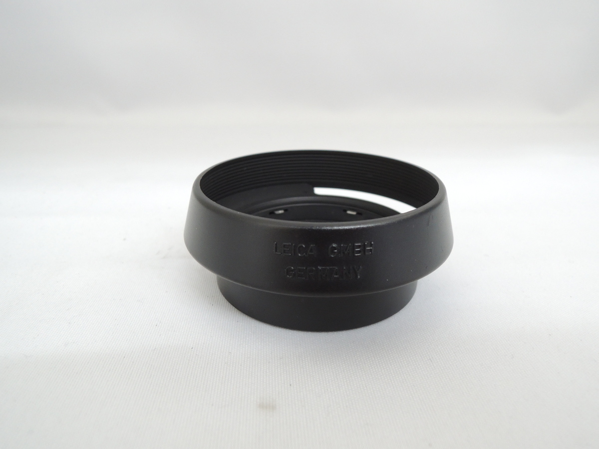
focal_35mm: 24
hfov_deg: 71.6
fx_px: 415
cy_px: 224
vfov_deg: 56.8
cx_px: 300
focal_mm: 4.3
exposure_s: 1/30
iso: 360
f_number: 2.8
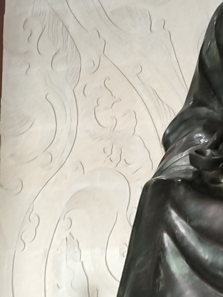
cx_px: 194
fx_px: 1022
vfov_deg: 16.5
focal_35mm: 119
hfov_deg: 12.4
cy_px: 154
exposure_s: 1/33.3
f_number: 1.79
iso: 391
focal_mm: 4.69
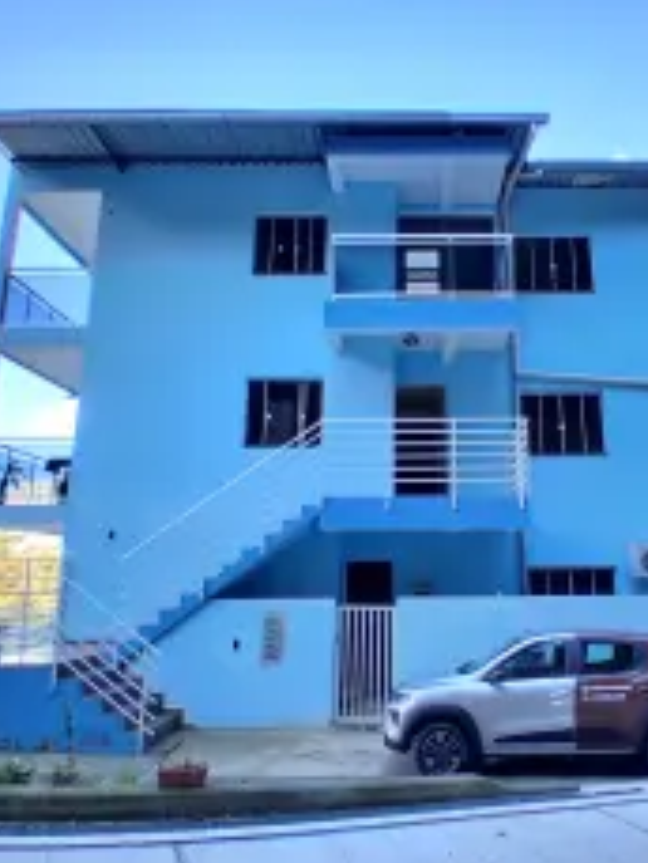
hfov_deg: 52.5
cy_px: 413
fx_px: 648
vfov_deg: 67.2
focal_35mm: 26
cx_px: 411
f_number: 2.2
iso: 100
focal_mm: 1.4
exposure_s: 1/120
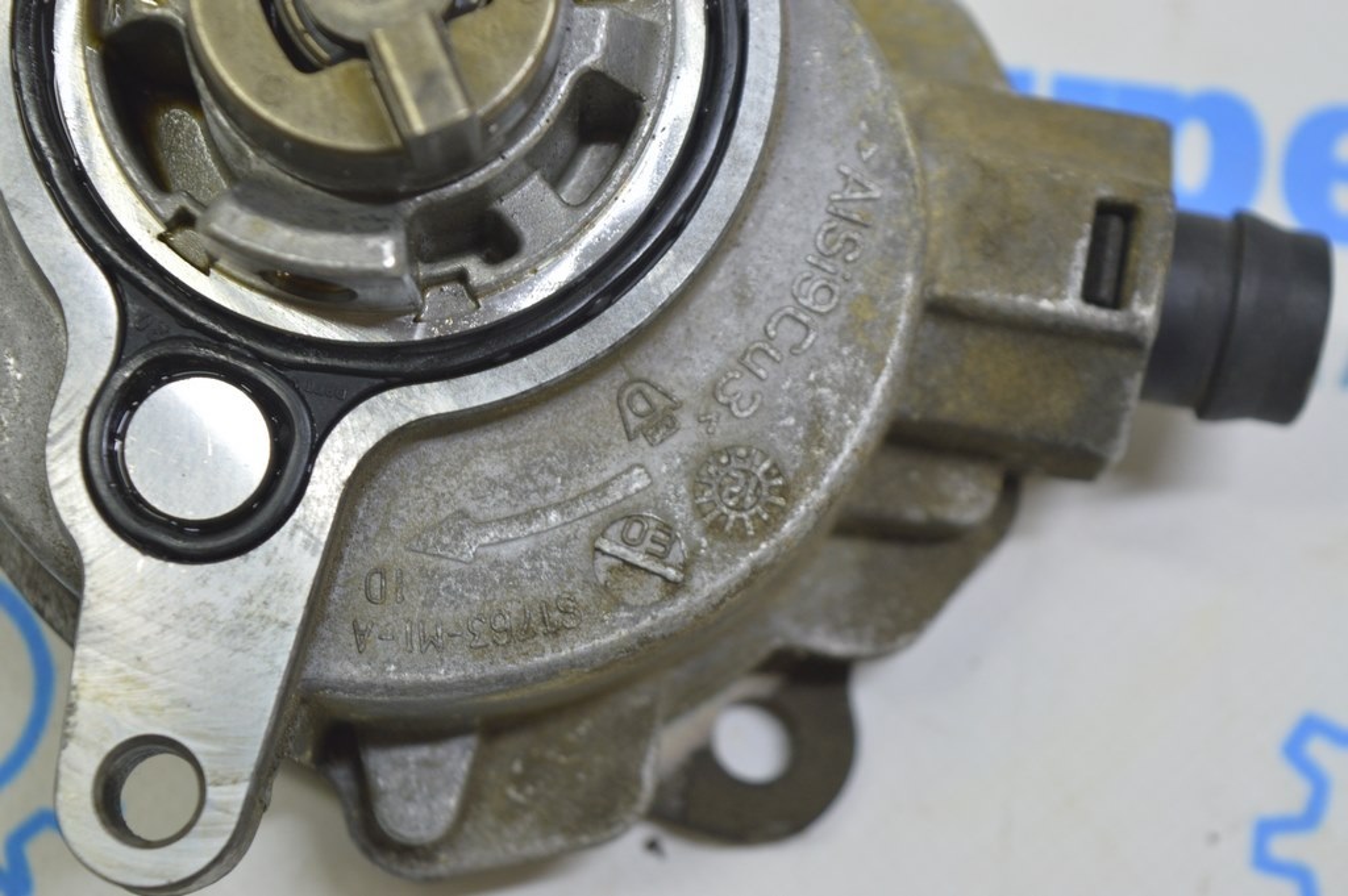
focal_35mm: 82
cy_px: 448
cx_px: 674
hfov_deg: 24.6
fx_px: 3087
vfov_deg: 16.5
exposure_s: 1/20
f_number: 5.6
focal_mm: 55
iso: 400
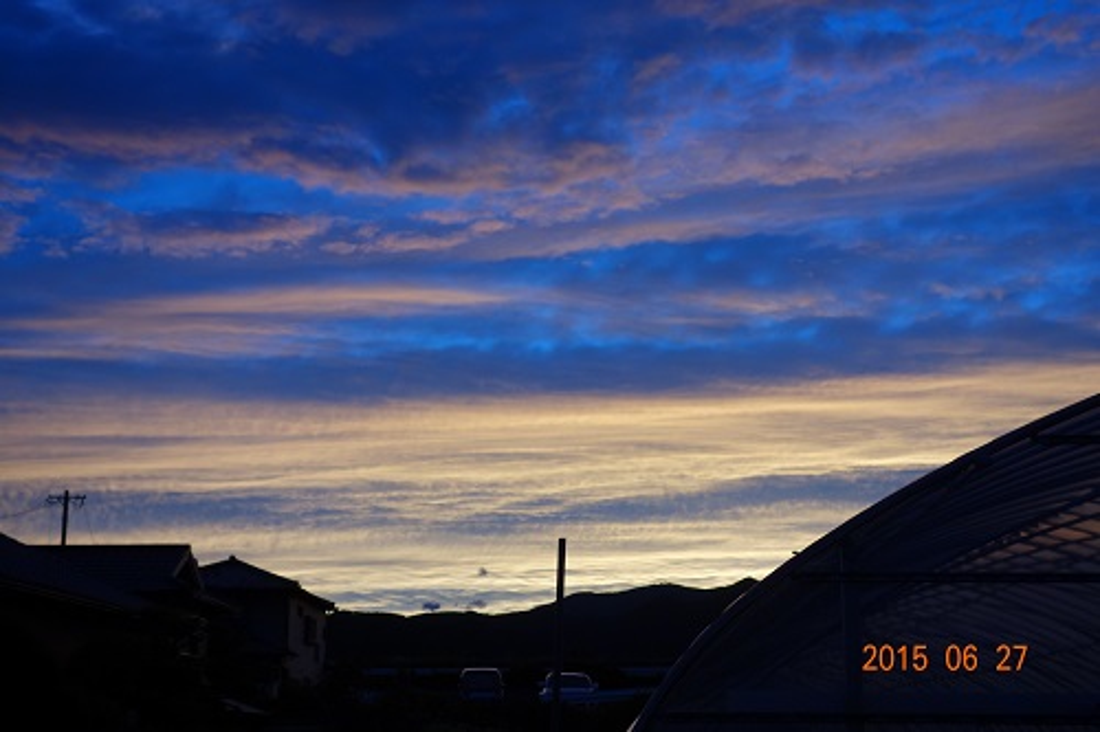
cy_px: 366
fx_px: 1741
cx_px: 550
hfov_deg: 35.1
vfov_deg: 23.8
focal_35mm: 57
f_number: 3.5
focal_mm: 21.29
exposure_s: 1/160
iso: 200
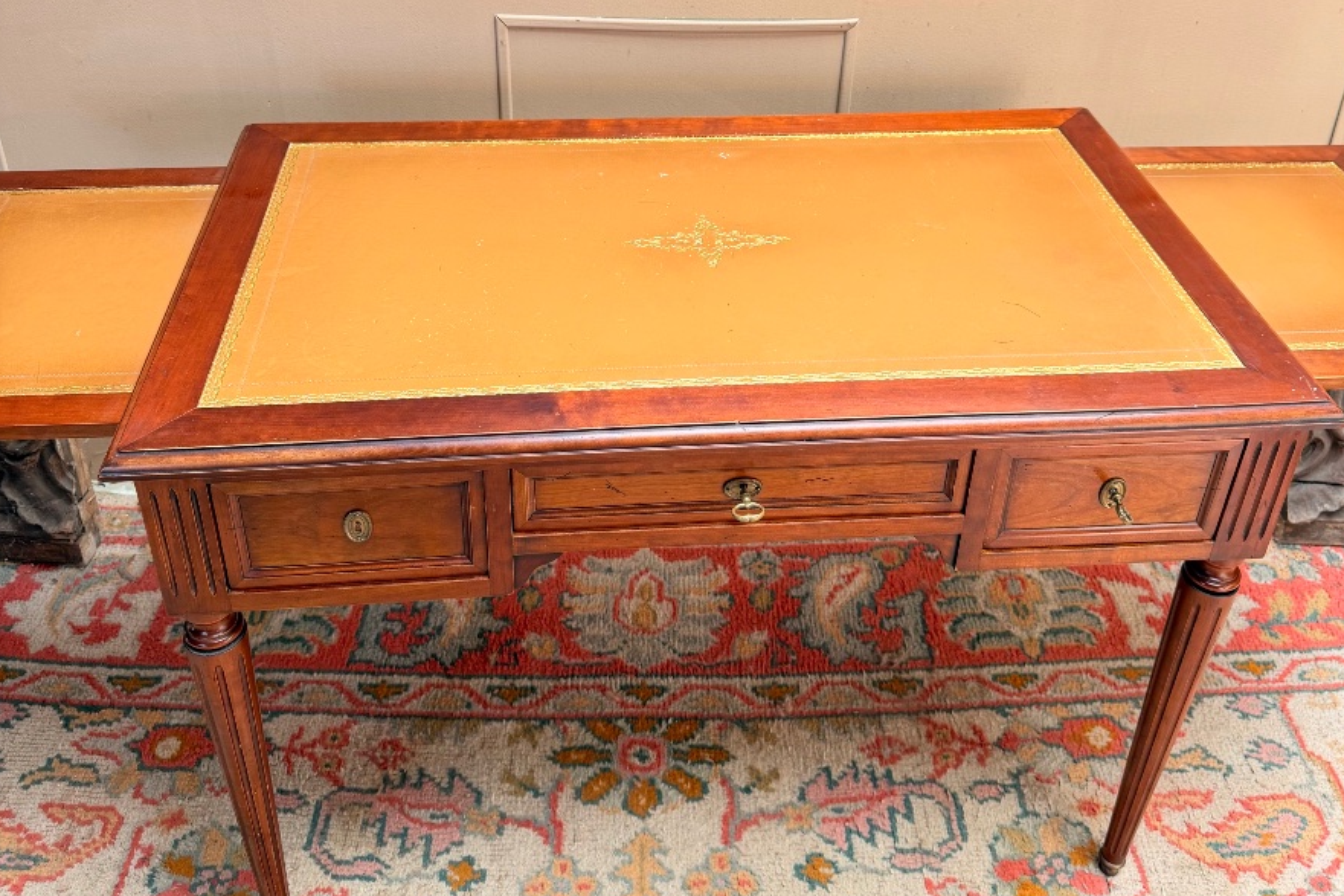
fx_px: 1269
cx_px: 682
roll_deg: -0.9
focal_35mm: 34
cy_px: 244
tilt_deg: -31.9
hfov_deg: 55.8
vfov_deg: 38.1
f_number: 1.78
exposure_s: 1/121
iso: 100
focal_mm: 6.76
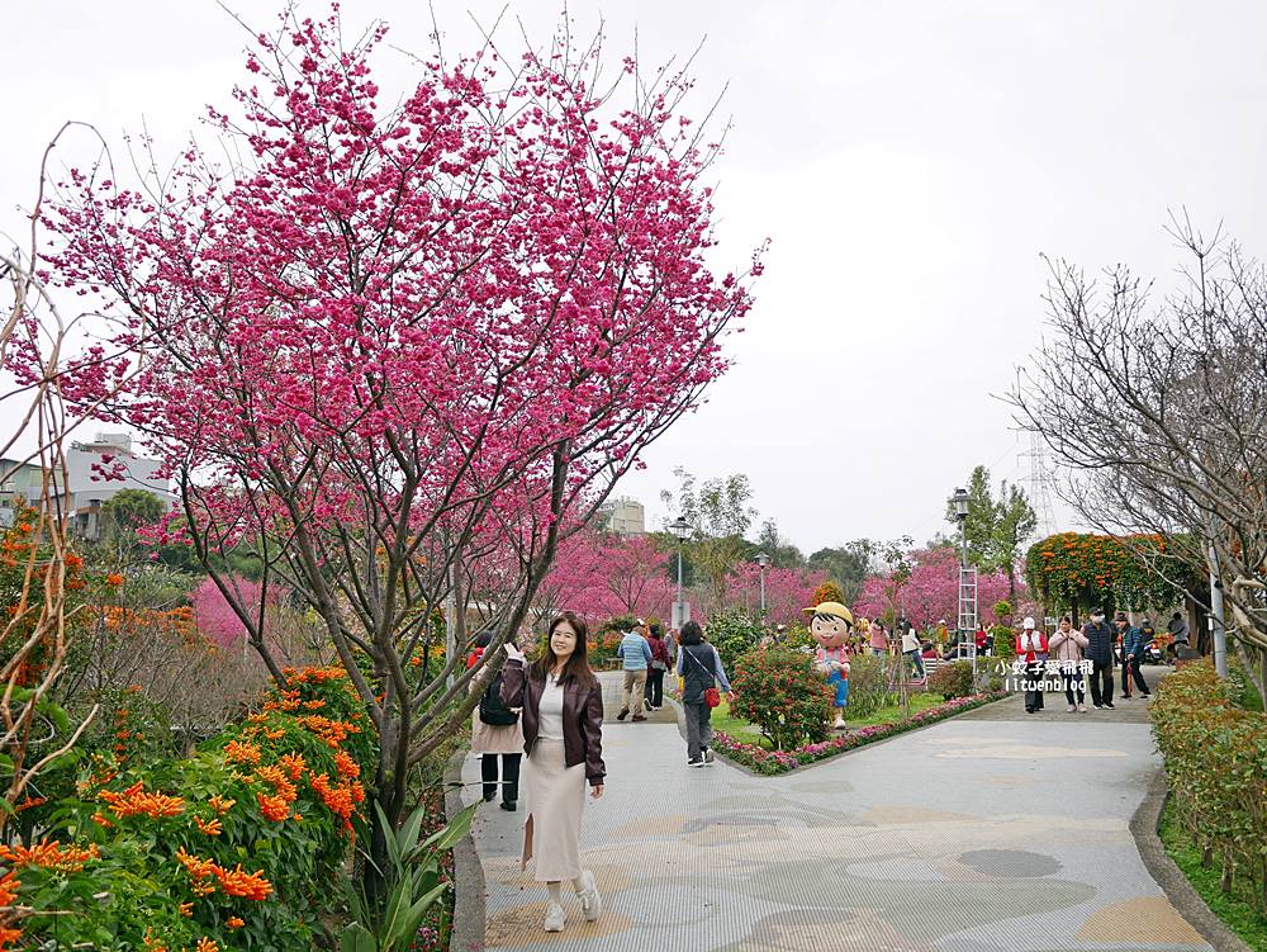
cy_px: 476
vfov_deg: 49.8
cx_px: 634
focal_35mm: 28
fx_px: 1025
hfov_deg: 63.4
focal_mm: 14
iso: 200
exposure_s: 1/800
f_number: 3.2
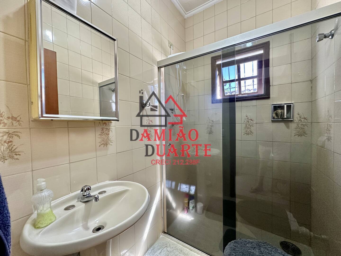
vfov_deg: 85.7
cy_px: 128
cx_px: 170
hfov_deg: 102.1
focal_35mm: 14
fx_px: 138
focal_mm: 2.22
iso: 250
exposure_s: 1/60
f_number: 2.2
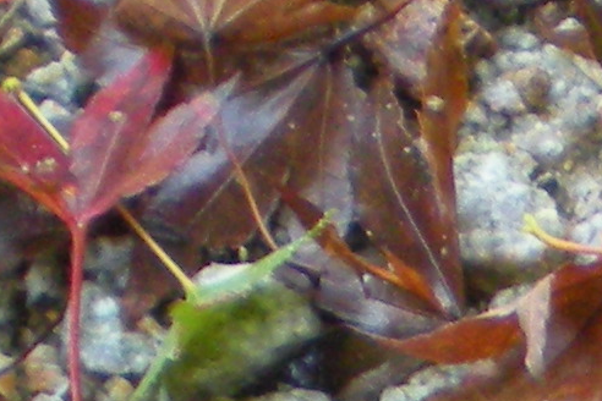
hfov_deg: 7.4
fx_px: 4381
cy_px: 720
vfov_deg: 5.2
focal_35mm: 262
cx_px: 1358
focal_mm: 6.3
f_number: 3.1
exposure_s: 1/44.6
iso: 200
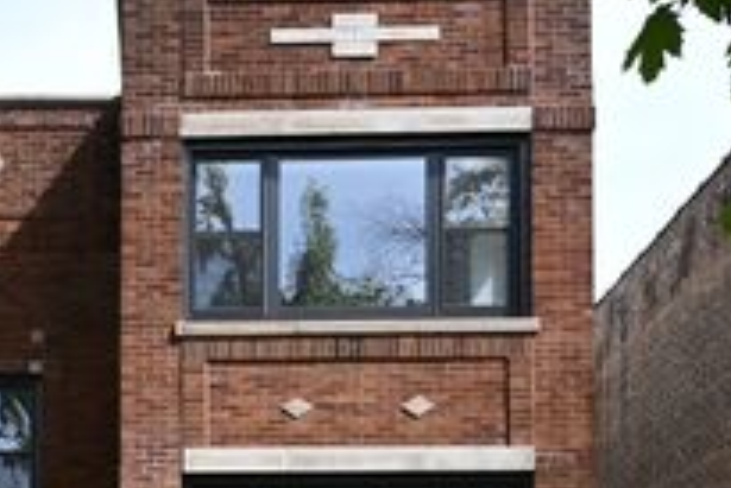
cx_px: 571
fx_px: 792
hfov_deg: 47.2
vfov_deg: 32.9
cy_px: 417
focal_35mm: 39
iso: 100
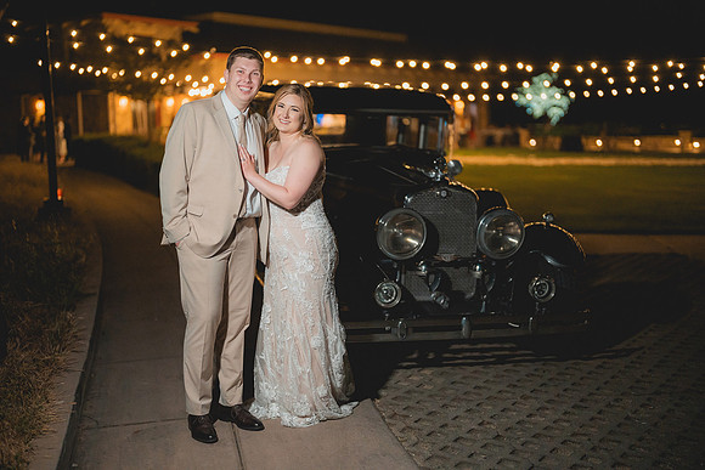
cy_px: 235
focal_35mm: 50
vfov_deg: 27.0
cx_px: 352
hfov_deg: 39.6
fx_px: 979
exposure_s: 1/250
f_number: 1.2
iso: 2500
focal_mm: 50
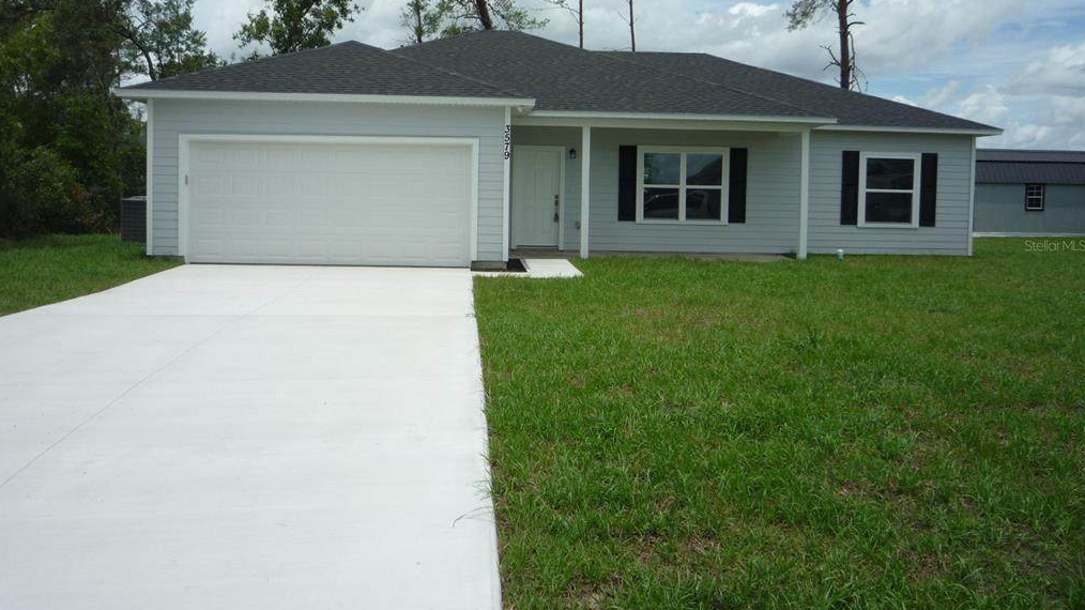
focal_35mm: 33
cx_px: 541
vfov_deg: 35.5
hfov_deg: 59.5
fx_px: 949
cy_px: 245
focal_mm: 5.2
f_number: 5.6
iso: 100
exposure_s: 1/640
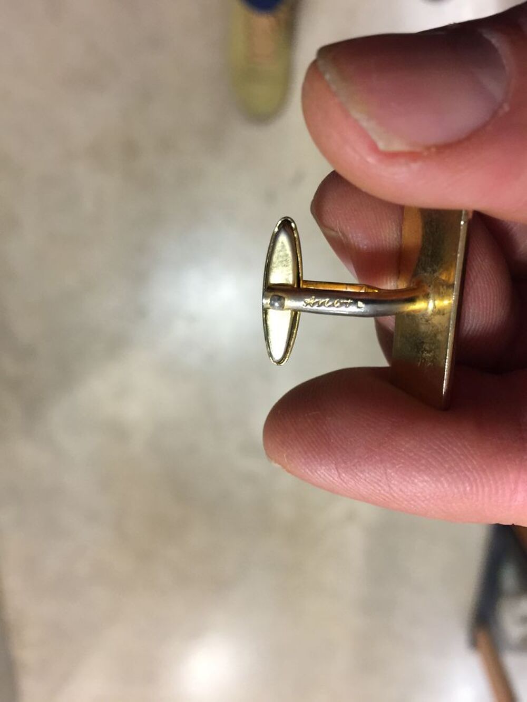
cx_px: 264
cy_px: 351
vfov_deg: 61.7
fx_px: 589
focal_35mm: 29
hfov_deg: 48.2
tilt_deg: -71.6
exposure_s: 1/17
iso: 125
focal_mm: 4.15
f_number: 2.2
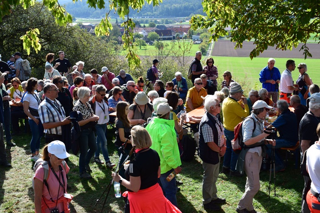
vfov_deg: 26.5
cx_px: 160
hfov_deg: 38.9
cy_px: 106
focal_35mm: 51
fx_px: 453
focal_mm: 34
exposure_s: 1/250
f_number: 10
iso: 400
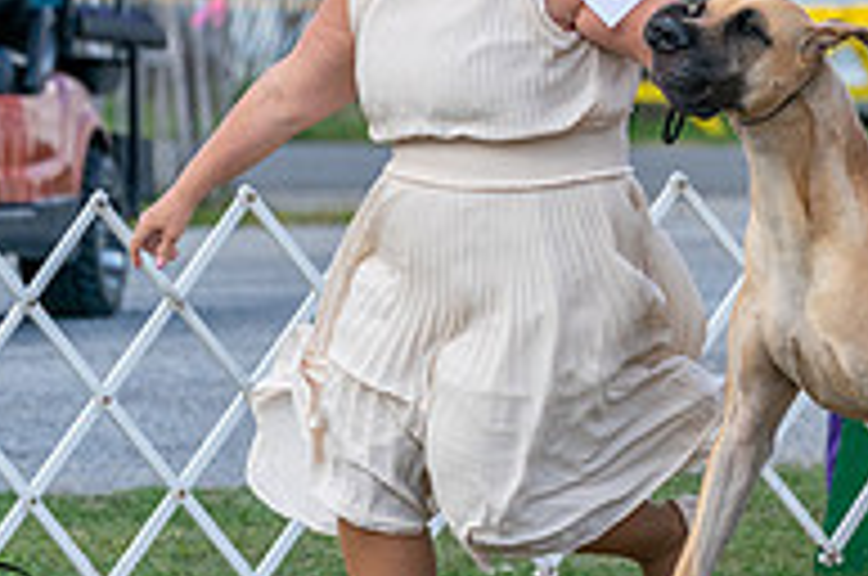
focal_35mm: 476
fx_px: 11458
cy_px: -70
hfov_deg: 4.3
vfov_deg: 2.9
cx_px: 1057
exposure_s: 1/2000
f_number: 5
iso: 800
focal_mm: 158
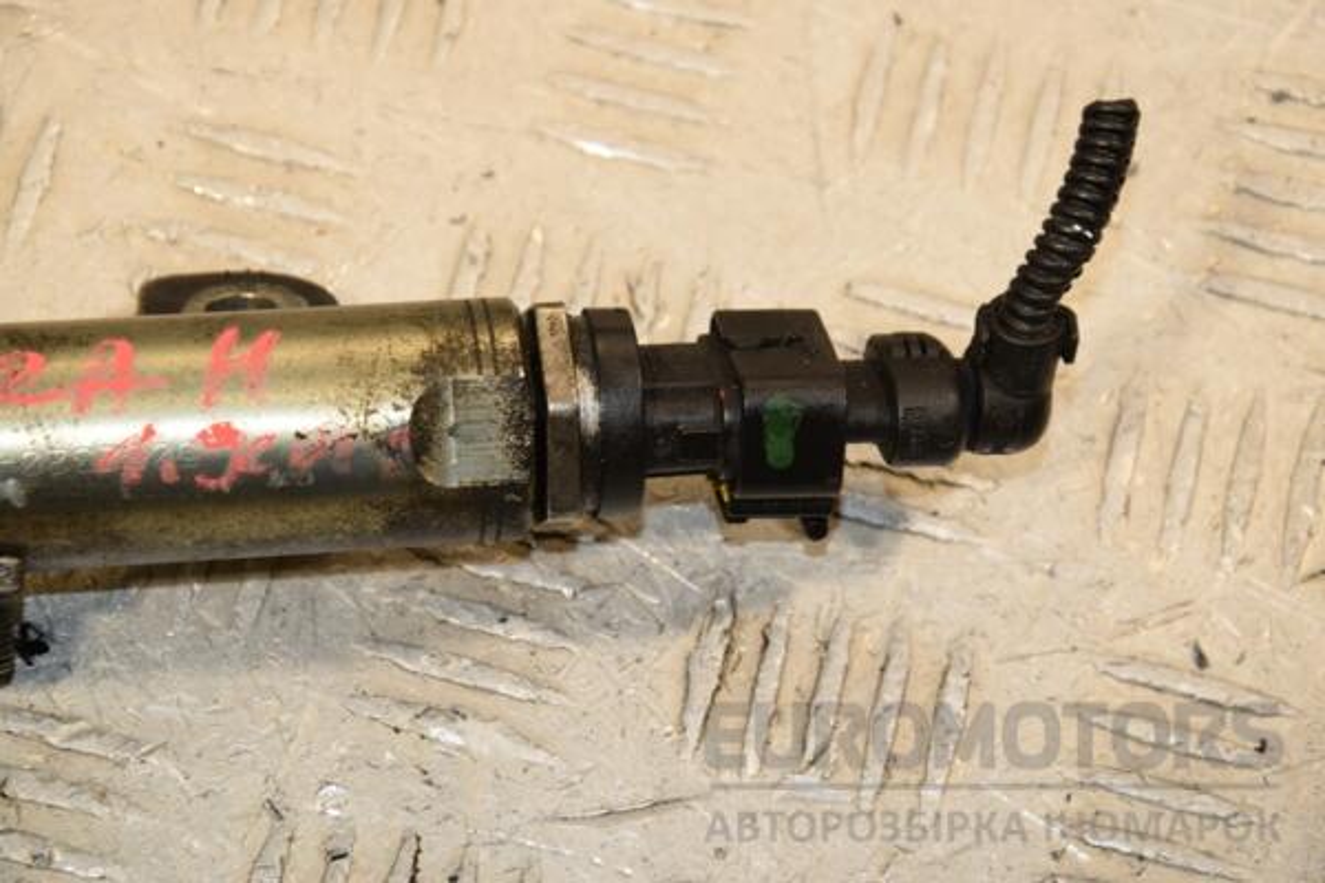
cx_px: 662
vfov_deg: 8.7
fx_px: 5796
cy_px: 442
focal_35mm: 158
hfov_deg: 13.0
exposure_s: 1/200
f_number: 9
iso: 800
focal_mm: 105
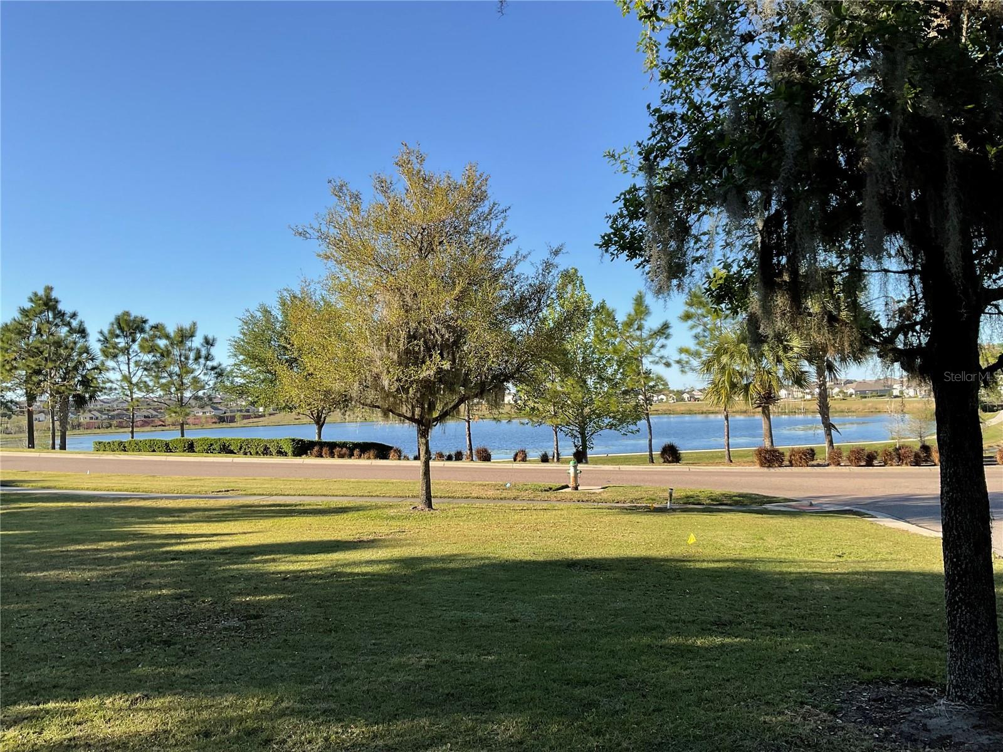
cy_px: 376
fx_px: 840
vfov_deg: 48.2
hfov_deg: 61.7
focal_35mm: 29
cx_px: 502
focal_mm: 3
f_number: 1.8
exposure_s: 1/1055
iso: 16
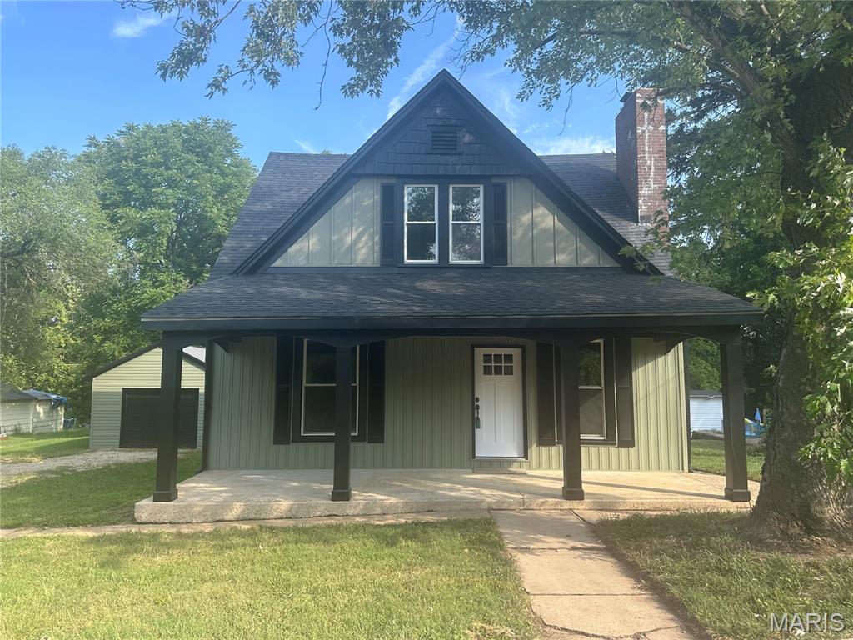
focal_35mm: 24
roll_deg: -0.4
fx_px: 591
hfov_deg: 71.6
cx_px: 426
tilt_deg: +5.6
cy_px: 320
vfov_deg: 56.8
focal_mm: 6.86
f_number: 1.78
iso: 80
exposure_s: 1/864
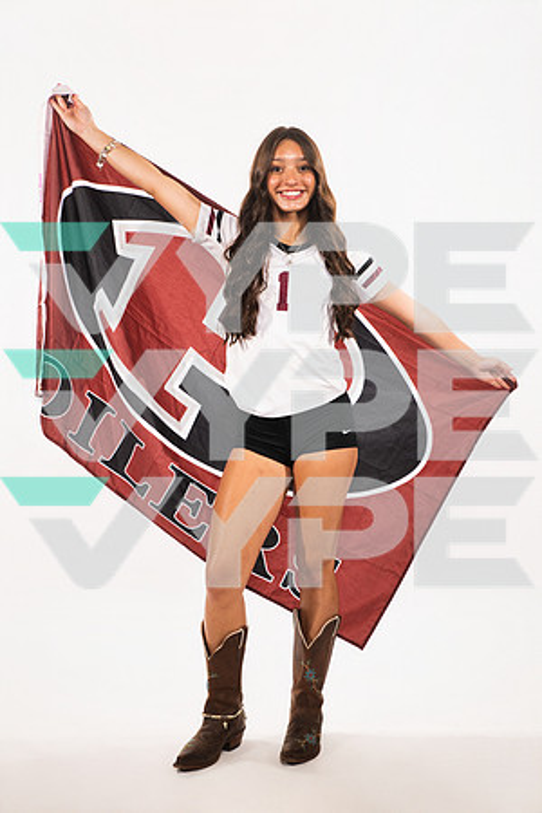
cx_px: 271
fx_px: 1174
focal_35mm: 52
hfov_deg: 26.0
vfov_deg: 38.2
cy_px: 406
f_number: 7.1
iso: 500
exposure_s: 1/320
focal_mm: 52
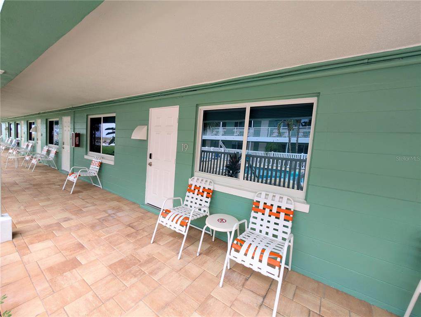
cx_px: 210
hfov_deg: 110.5
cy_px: 158
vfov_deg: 94.6
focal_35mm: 12
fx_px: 146
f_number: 1.7
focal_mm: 2.02
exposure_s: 1/867
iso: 52
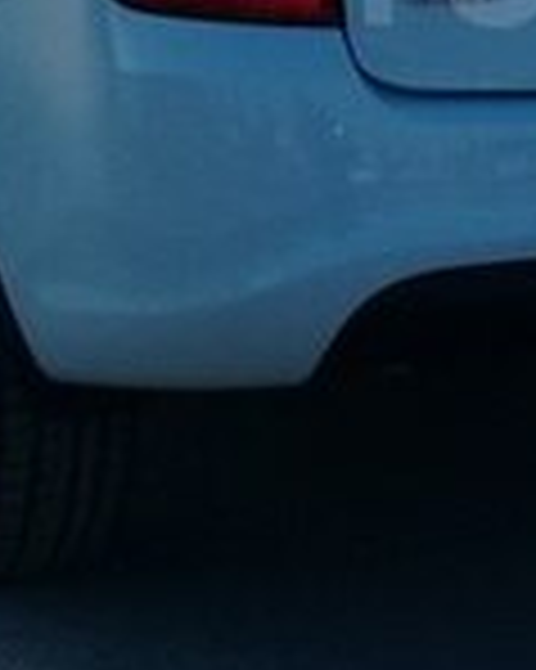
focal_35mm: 134
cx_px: 788
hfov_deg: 11.1
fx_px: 2660
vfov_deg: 14.1
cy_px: -43
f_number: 2.2
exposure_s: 1/1414
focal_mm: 3.3
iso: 64
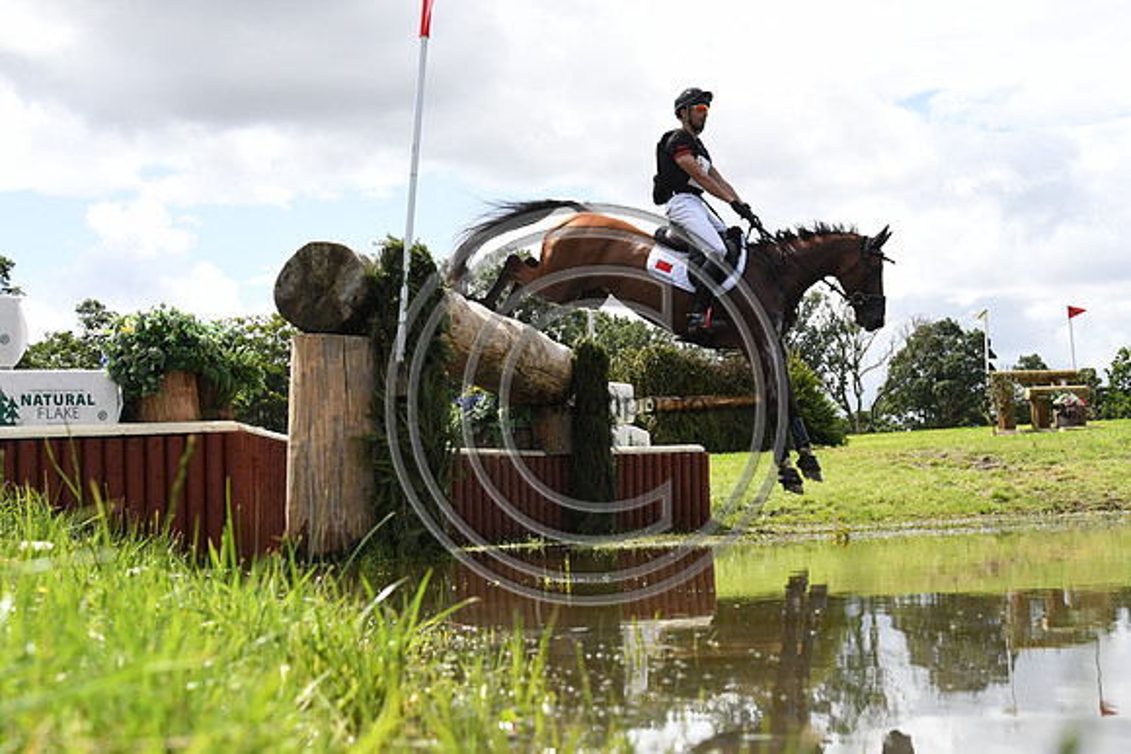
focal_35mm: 46
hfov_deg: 42.3
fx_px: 1461
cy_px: 377
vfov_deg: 29.0
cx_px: 566
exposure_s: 1/4000
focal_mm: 31
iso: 1800
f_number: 8
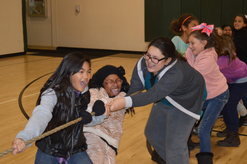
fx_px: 398
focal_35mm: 58
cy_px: 83
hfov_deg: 34.5
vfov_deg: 23.3
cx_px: 122
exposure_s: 1/60
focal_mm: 38
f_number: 5
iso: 1250
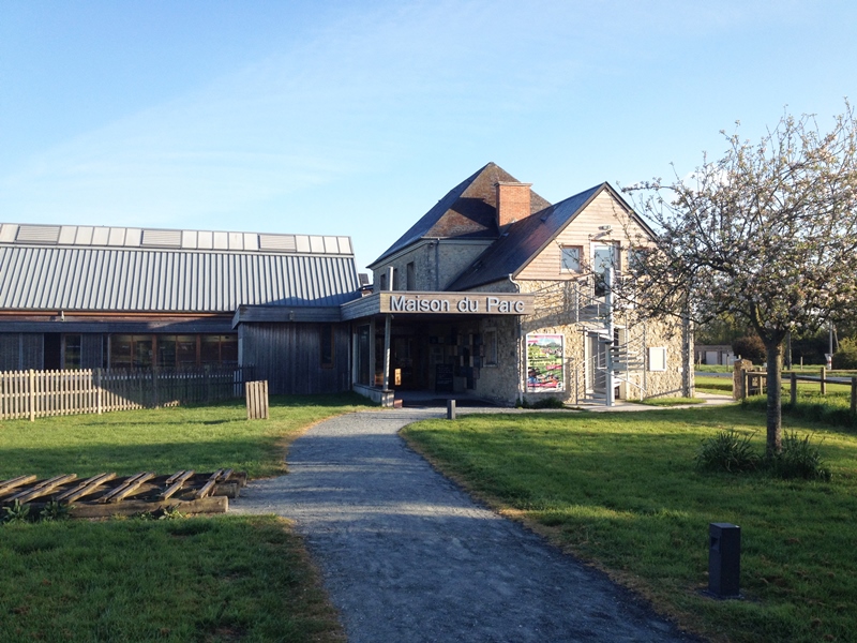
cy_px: 322
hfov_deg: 52.6
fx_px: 867
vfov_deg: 40.7
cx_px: 428
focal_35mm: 35
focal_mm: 4.28
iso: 50
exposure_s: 1/681
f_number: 2.4
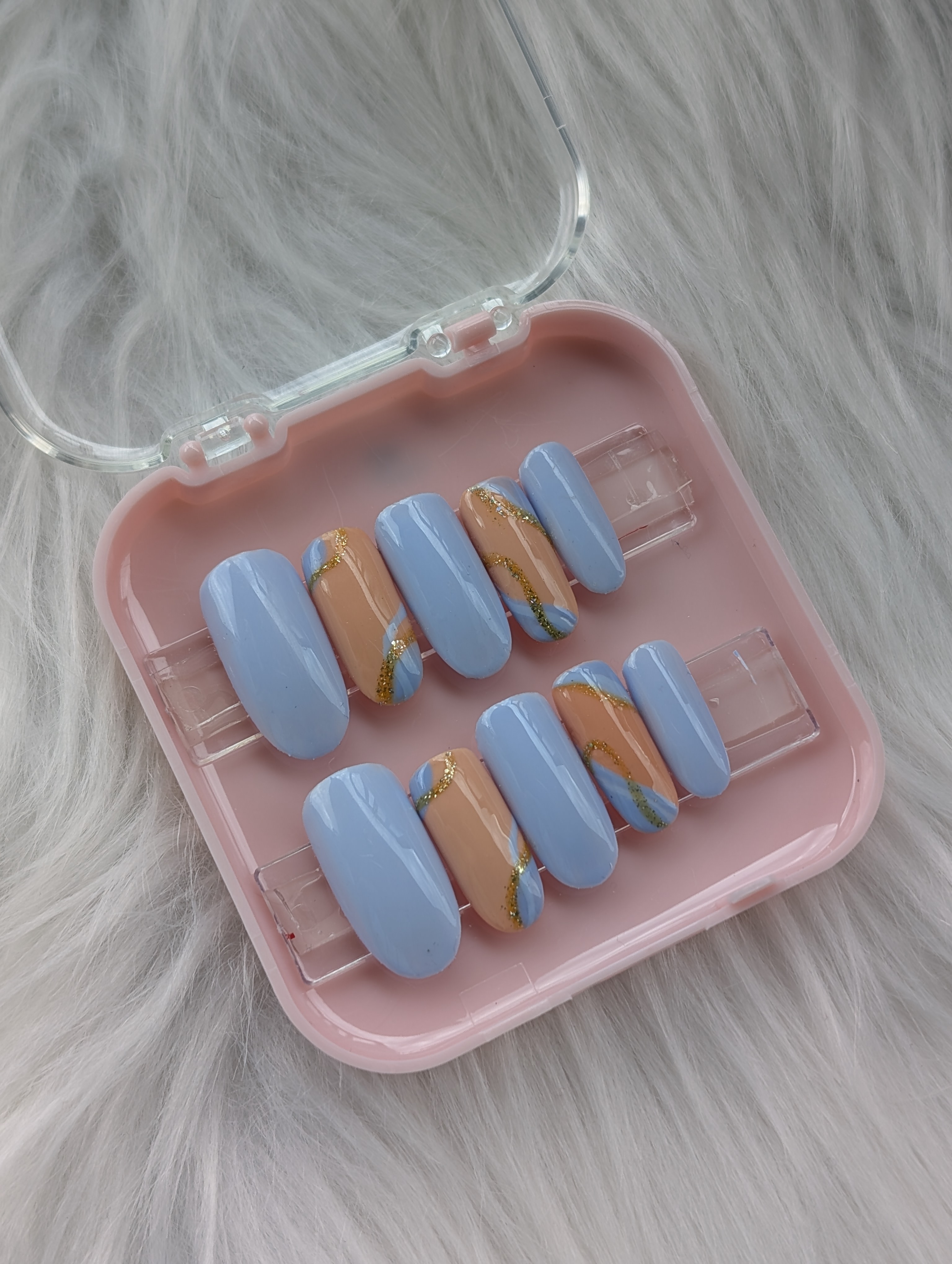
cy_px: 632
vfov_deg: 38.9
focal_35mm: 49
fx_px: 1792
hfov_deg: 29.7
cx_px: 476
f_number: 1.68
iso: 19
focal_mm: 6.9
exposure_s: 1/152
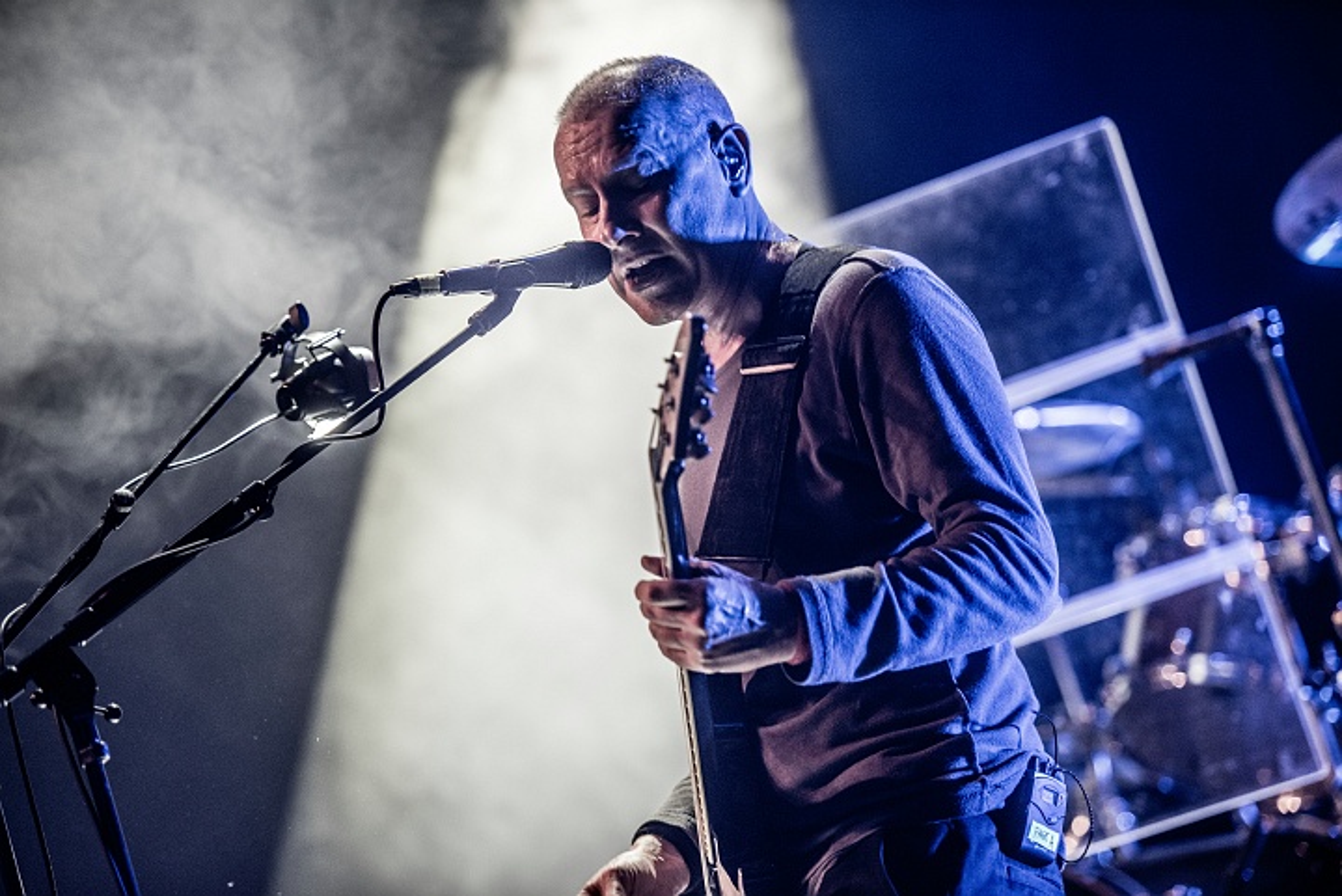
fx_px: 5408
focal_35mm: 145
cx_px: 671
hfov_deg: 14.1
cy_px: 448
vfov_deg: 9.5
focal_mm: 145
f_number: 2.8
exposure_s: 1/100
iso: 2000
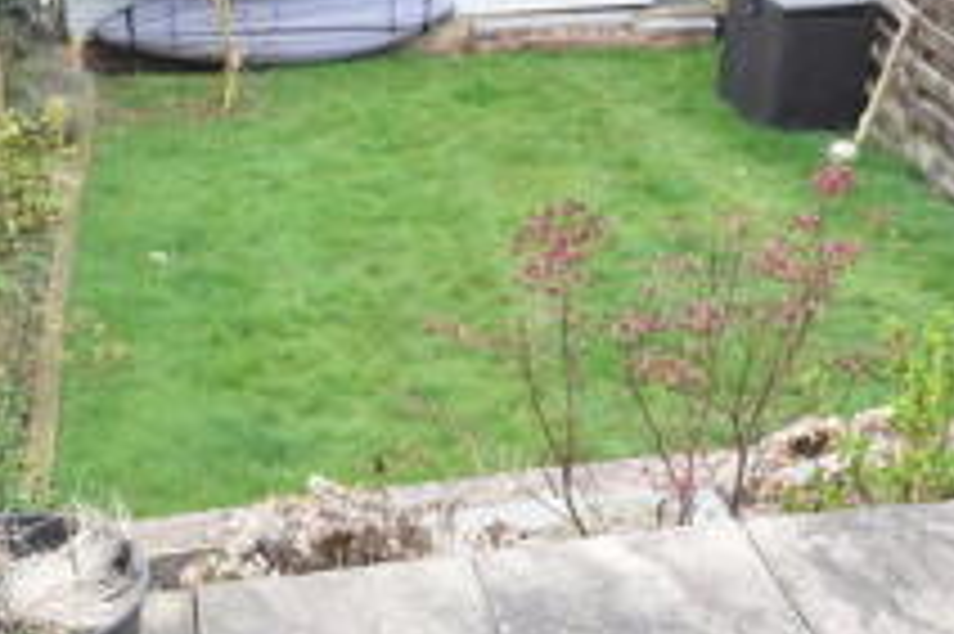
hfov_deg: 30.9
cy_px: 299
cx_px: 385
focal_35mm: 65
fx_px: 1721
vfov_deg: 20.9
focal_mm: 14
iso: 400
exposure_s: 1/160
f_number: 6.3
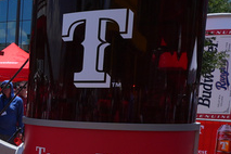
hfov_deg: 20.5
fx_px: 494
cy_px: 149
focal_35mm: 77
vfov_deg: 17.4
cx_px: -156
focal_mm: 16
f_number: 5.6
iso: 250
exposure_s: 1/2000
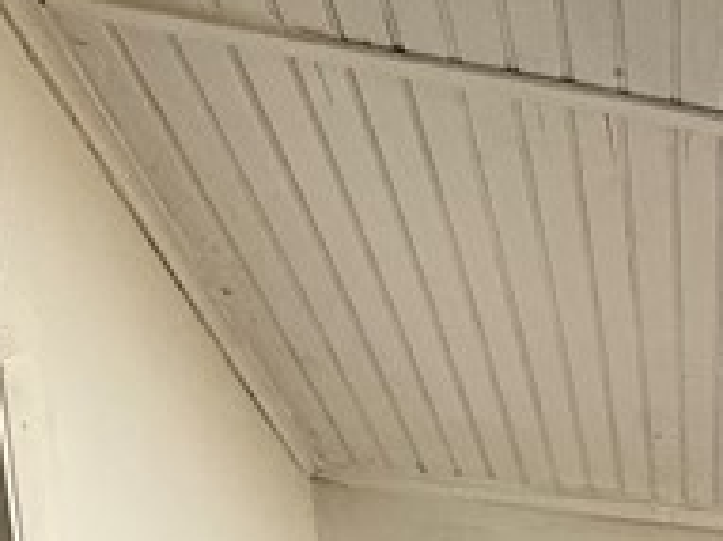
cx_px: 1287
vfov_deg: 13.4
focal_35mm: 75
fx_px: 1565
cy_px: 1351
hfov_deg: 19.6
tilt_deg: -9.1
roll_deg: -0.6
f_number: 2.2
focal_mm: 2.22
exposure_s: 1/99
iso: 250
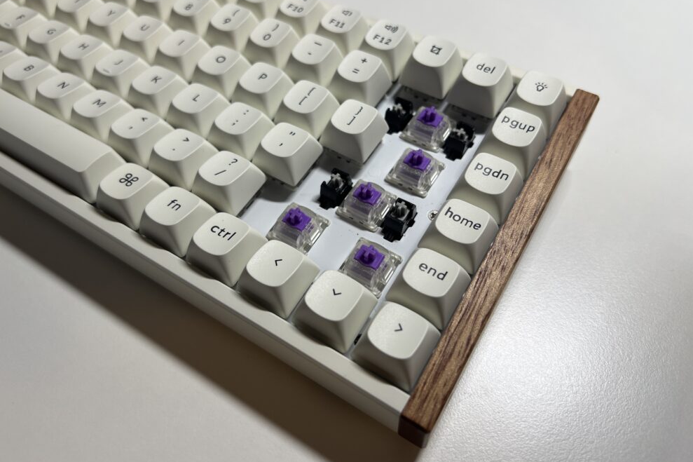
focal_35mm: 28
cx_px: 336
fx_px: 539
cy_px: 203
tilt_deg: -50.7
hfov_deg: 65.5
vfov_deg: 46.3
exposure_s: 1/100
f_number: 1.5
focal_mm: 5.7
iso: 40
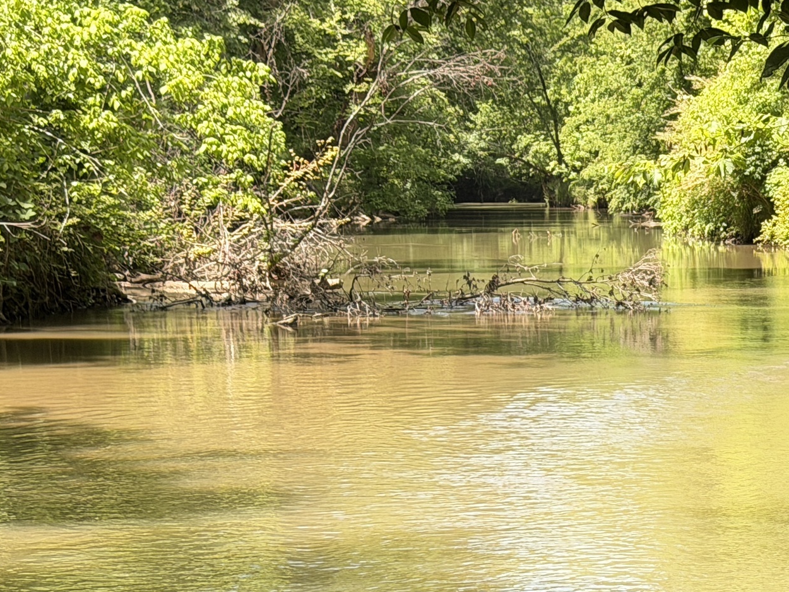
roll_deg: +0.5
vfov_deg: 12.3
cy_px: 674
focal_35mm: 118
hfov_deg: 16.4
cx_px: 770
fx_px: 2689
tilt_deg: -9.2
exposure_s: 1/906
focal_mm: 6.76
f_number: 1.78
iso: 64
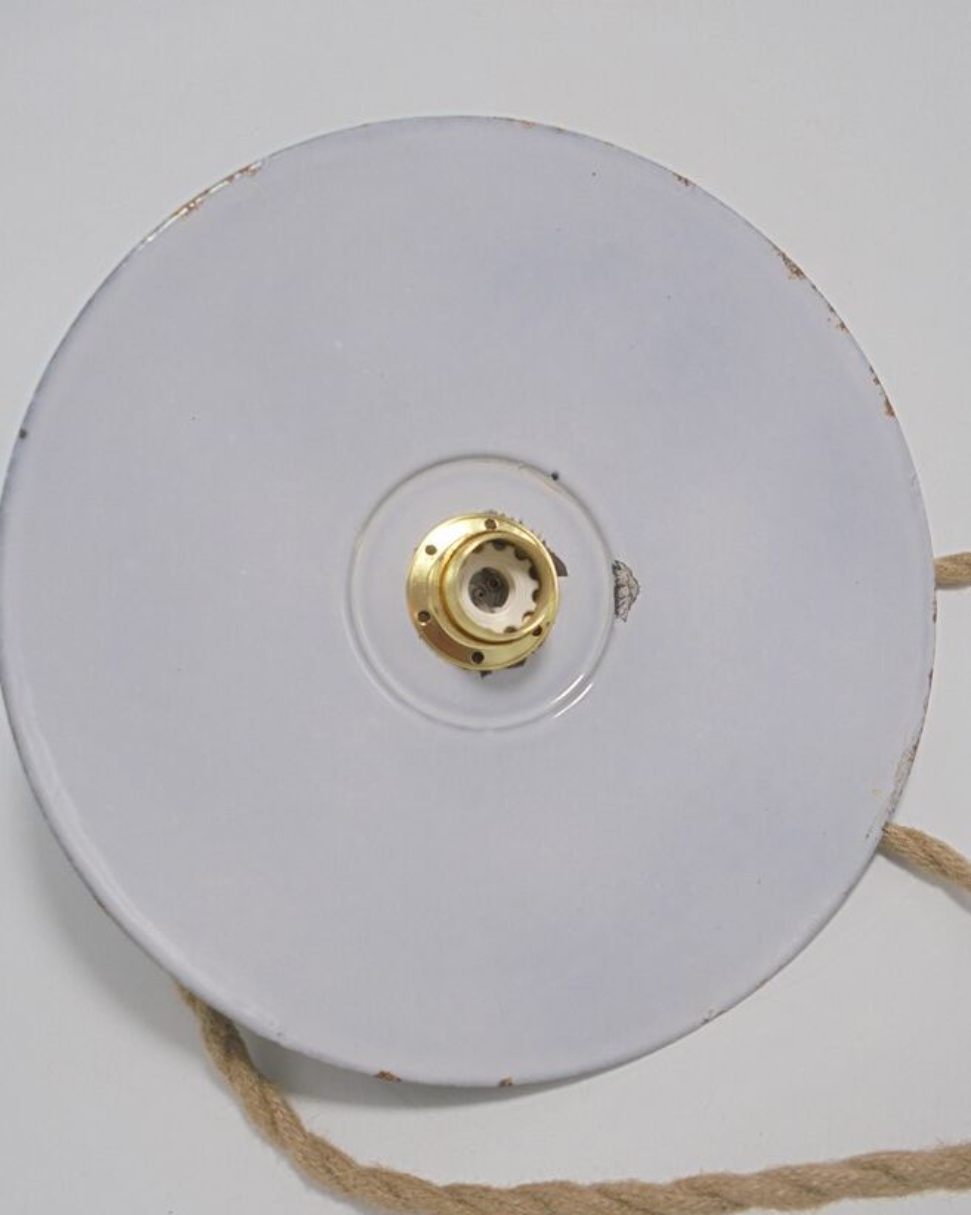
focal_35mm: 31
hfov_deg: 47.1
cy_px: 591
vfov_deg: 57.2
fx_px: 1114
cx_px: 475
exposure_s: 1/100
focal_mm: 5.3
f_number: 3.7
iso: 100
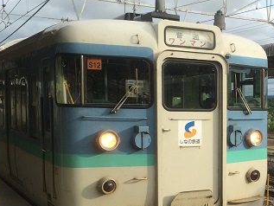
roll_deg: -0.7
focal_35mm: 64
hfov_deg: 28.9
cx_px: 252
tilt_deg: -4.6
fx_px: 507
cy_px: 155
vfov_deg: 22.7
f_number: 2.2
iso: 32
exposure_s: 1/622
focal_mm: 4.15
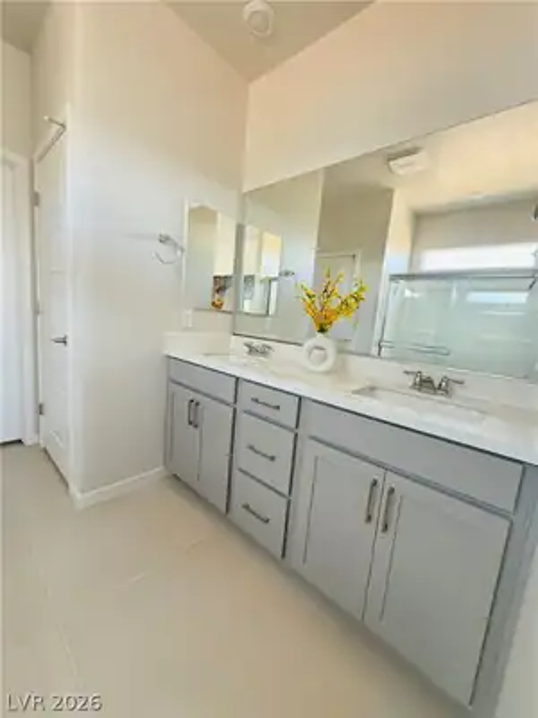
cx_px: 269
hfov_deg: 85.7
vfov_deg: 102.1
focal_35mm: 14
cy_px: 359
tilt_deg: -6.6
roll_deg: -4.8
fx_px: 290
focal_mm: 2.22
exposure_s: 1/99
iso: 320
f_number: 2.2
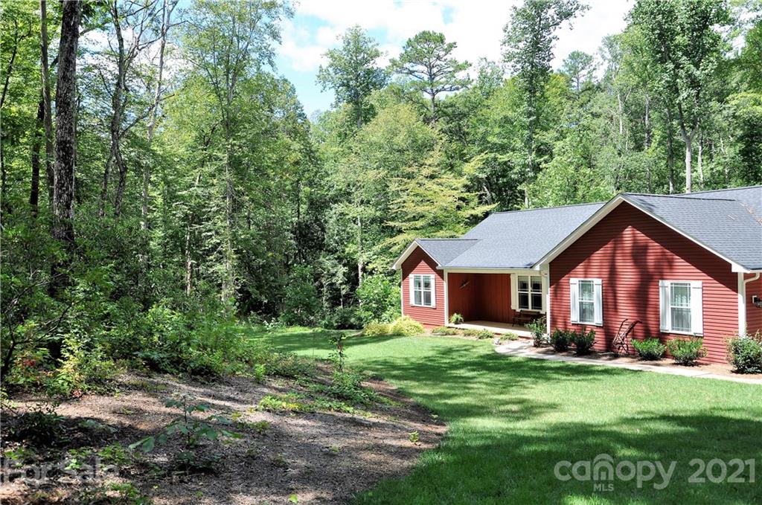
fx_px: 666
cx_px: 381
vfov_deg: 41.6
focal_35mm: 32
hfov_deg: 59.6
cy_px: 252
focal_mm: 21
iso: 200
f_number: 7.1
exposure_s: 1/200
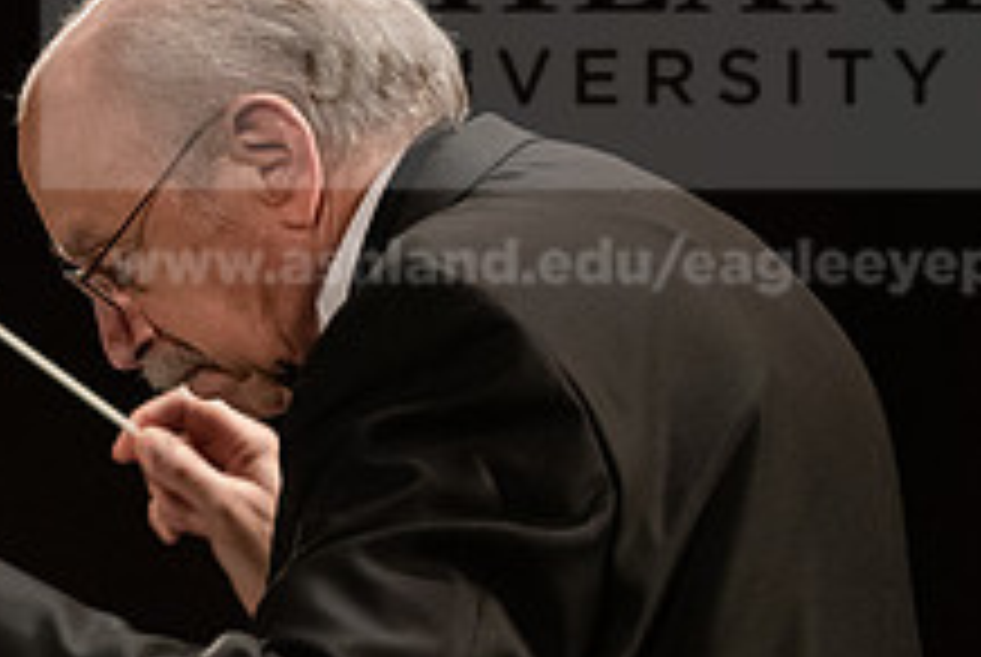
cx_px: -94
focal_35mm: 797
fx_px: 21747
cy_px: 358
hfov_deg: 2.6
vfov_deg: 1.7
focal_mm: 300
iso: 4000
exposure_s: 1/320
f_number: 2.8
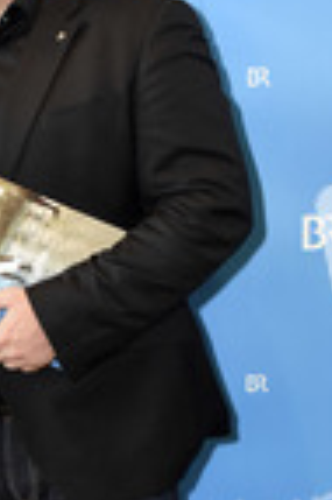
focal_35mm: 96
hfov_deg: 13.6
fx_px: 1337
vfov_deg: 20.9
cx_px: -101
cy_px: 395
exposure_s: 1/160
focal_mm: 23
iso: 1400
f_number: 4.5
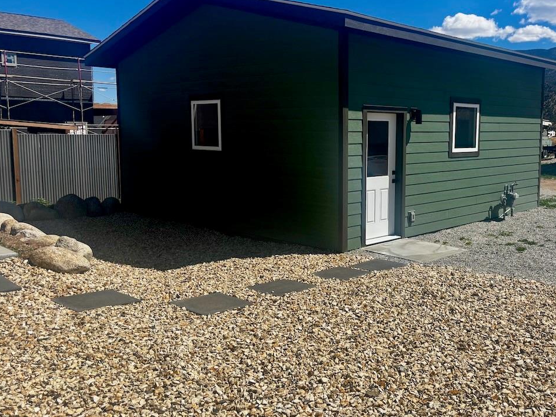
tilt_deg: -2.3
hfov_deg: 52.1
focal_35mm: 35
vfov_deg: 40.7
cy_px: 194
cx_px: 348
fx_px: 562
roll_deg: -1.7
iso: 50
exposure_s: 1/5076
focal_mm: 5.96
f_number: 1.6
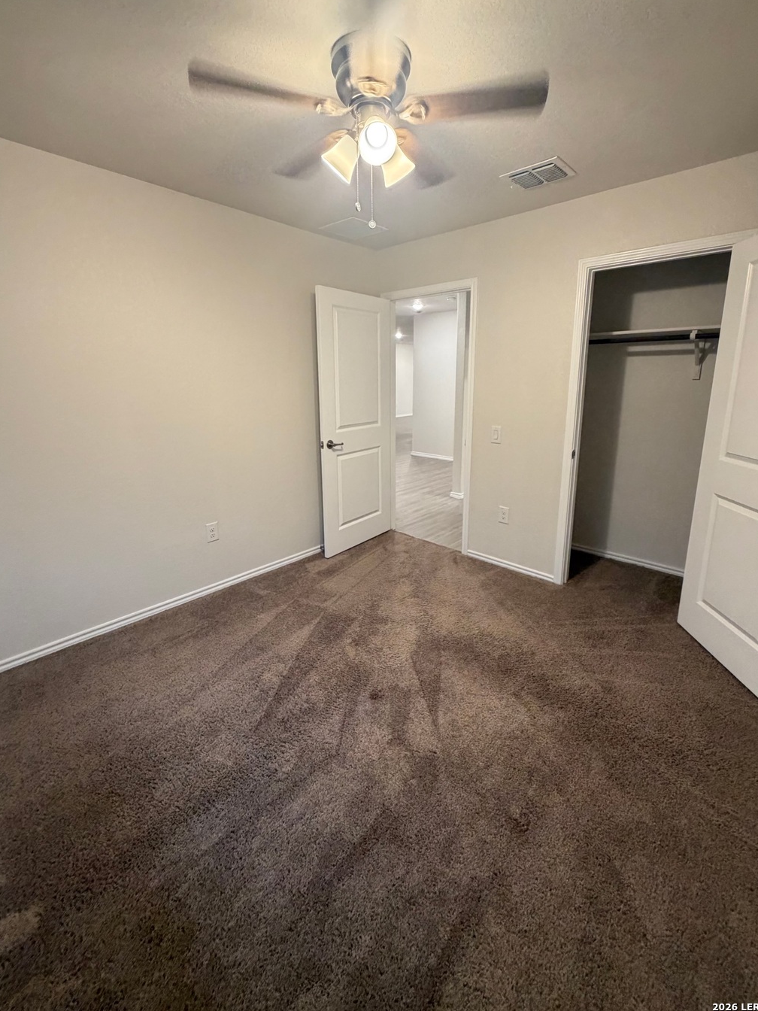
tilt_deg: -12.4
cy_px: 472
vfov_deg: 98.0
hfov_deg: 81.7
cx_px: 386
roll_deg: +0.3
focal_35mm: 15
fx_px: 438
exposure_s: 1/60
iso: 400
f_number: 2.2
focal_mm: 2.22
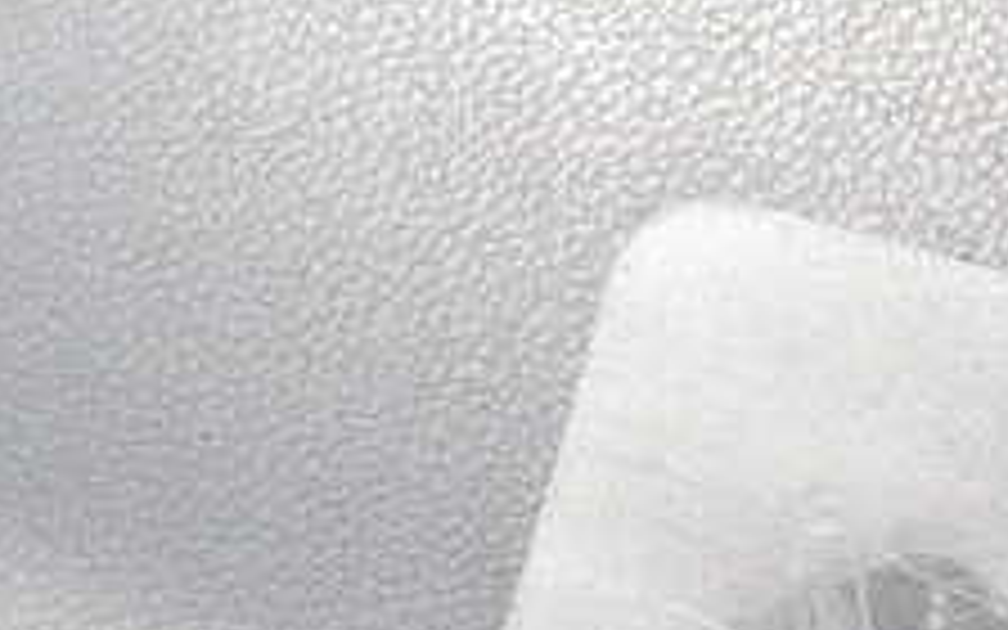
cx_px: 756
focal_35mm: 71
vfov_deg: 18.2
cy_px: 486
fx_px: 1950
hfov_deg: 28.5
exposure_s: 1/640
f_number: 2.8
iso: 100
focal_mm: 4.5
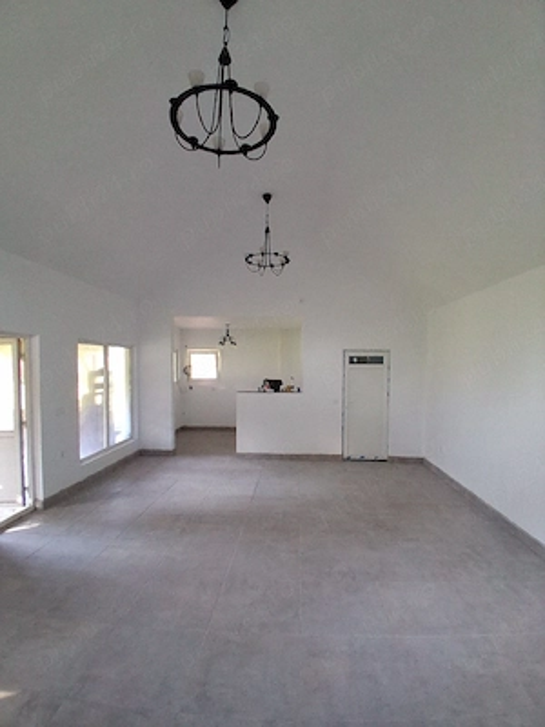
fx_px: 357
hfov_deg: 74.7
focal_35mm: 17
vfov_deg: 91.0
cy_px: 364
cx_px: 272
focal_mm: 1.4
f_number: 2.2
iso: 250
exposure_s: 1/50
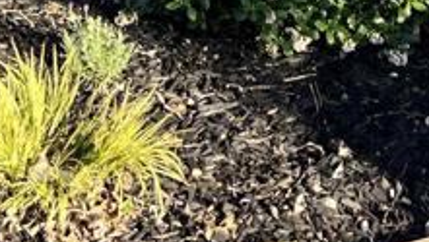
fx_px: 1492
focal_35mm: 131
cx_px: 223
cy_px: -410
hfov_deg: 16.4
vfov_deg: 8.3
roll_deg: -1.0
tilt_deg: -0.2
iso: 50
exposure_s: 1/1377
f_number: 1.5
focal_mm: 5.7
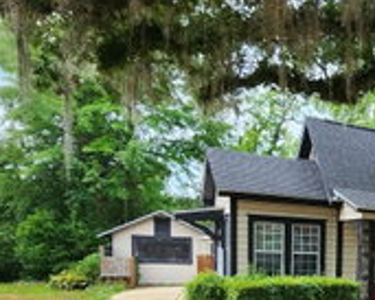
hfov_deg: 37.5
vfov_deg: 35.1
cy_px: 307
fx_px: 422
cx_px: 439
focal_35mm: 38
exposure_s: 1/277
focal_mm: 2.2
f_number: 2.2
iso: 50
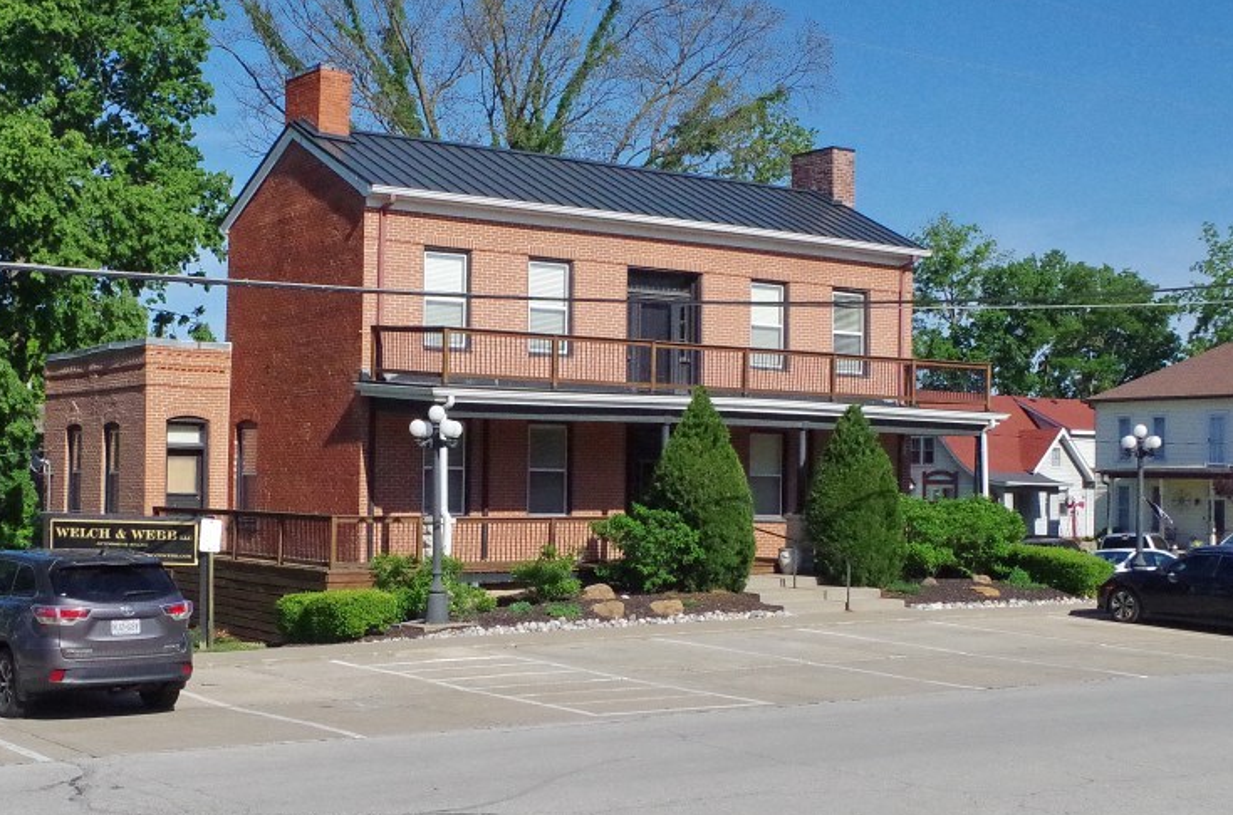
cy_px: 387
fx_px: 1674
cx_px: 497
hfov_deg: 40.3
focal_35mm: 49
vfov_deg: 27.4
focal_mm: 24.38
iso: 3200
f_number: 13
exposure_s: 1/4000
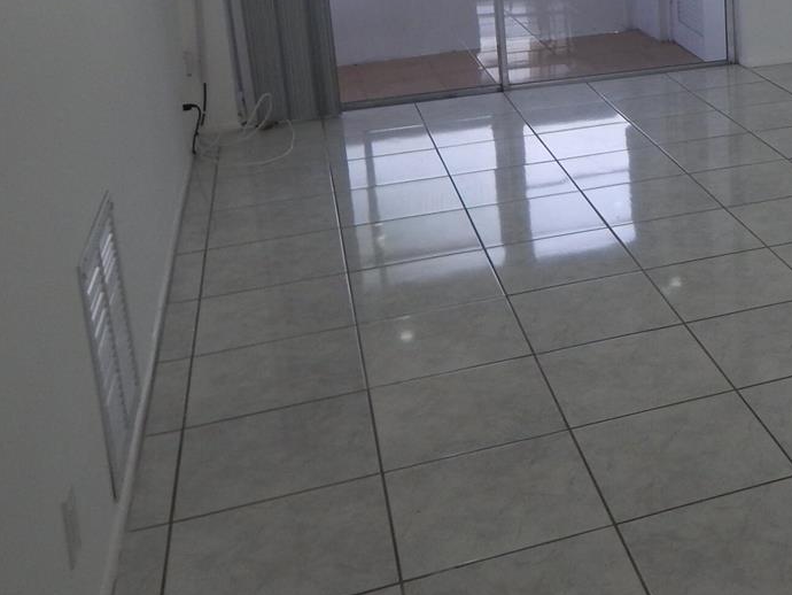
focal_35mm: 51
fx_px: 1167
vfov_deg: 27.5
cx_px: 825
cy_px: 55
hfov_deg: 33.6
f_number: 3
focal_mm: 4
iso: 125
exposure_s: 1/80
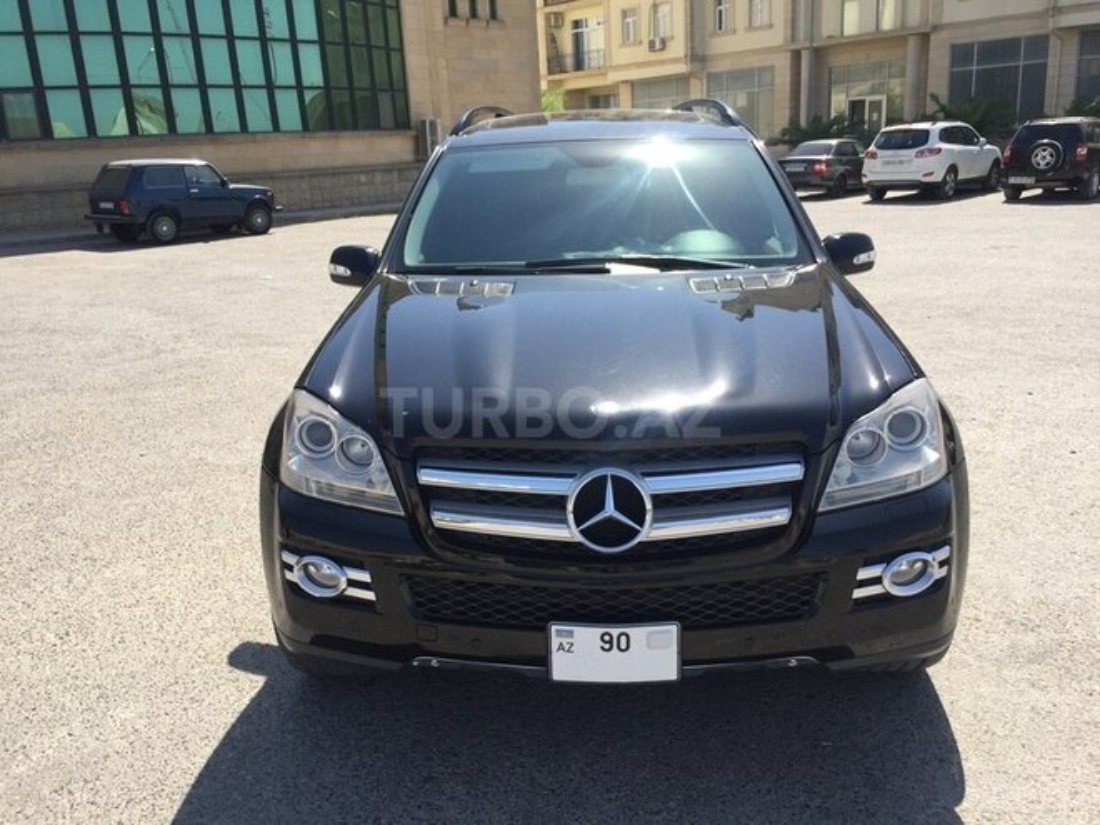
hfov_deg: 61.7
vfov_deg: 48.2
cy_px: 412
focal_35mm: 29
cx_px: 550
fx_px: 922
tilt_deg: -14.7
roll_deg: +2.8
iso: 32
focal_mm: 4.15
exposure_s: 1/1319
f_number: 2.2
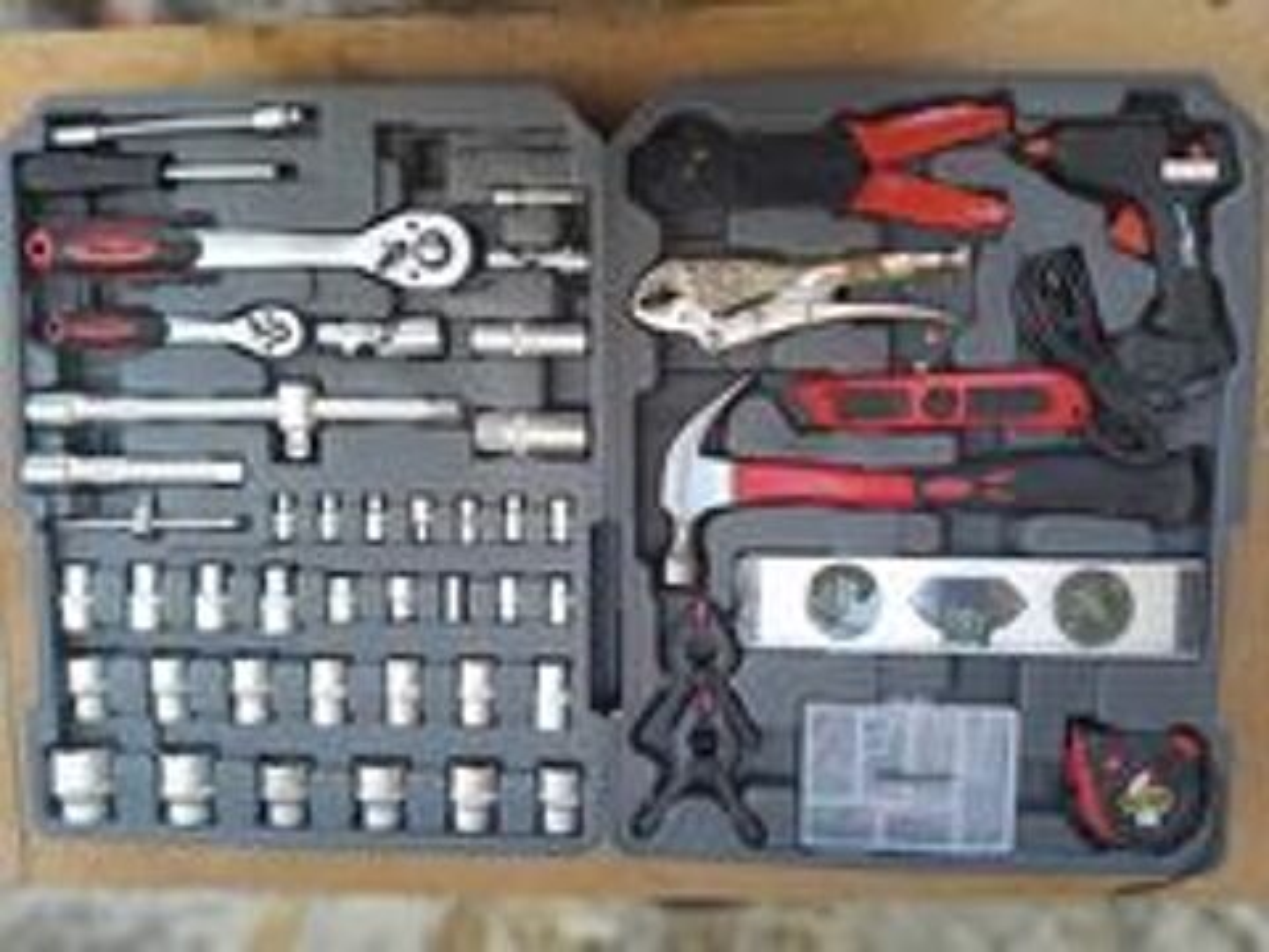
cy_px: 476
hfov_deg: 67.3
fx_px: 953
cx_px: 634
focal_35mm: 26
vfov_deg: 53.1
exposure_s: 1/50
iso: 40
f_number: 1.8
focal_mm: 3.98
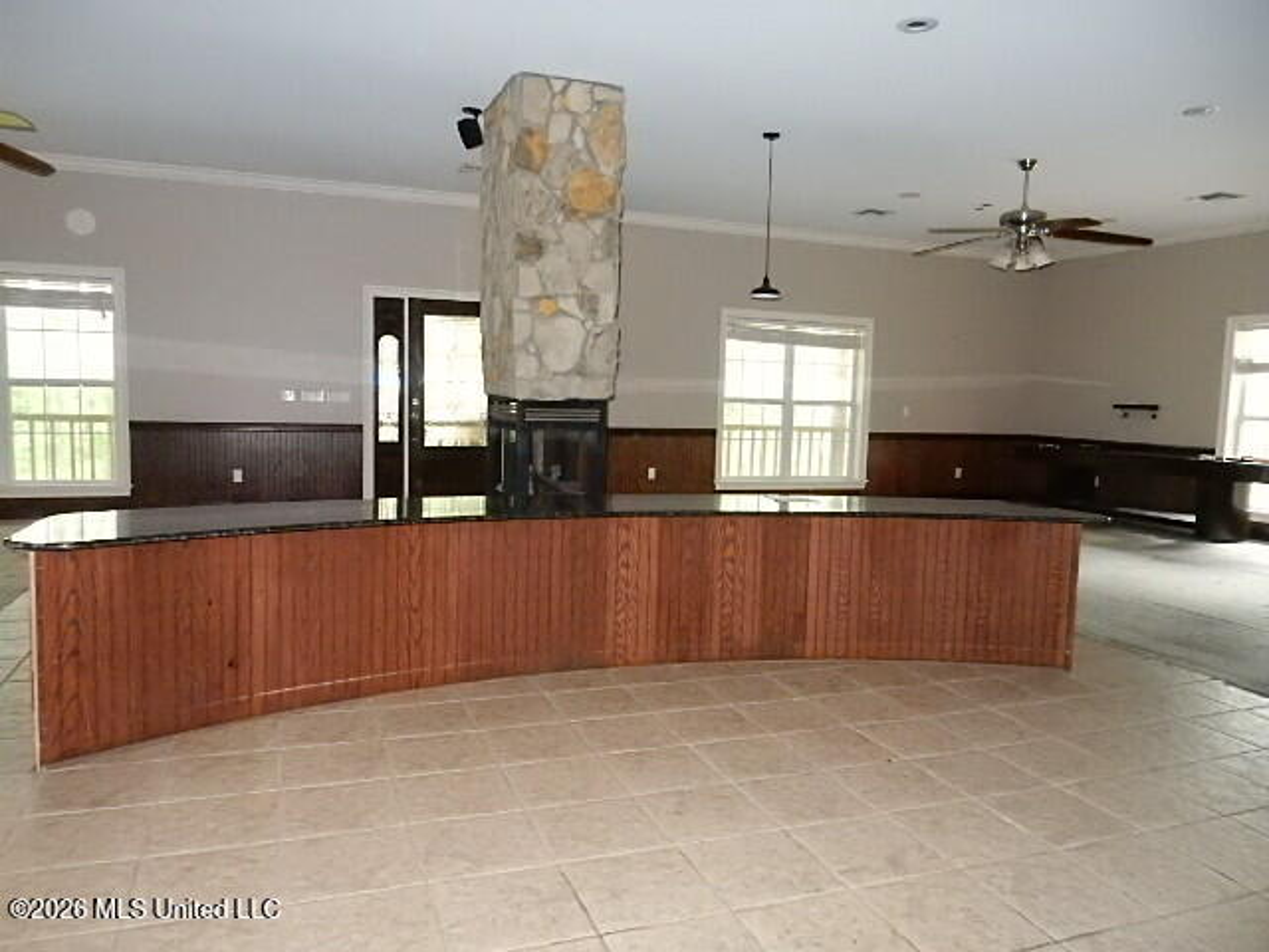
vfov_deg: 54.9
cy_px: 476
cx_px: 634
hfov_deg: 69.4
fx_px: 916
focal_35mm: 25
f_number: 3.7
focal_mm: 4.5
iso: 1600
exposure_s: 1/30
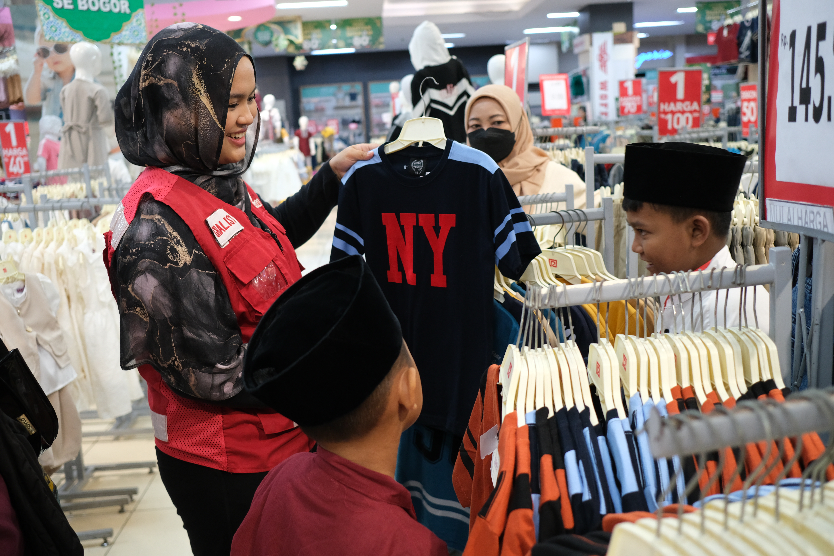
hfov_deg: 54.4
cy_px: 278
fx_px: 811
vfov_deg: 37.9
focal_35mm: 35
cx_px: 417
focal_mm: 23
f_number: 2.8
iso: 1000
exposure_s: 1/160
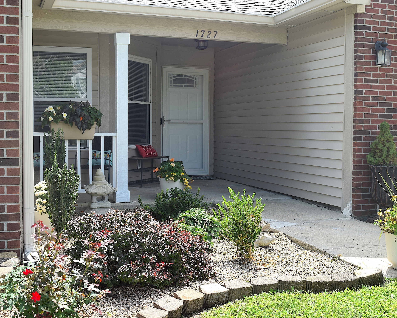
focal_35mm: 48
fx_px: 564
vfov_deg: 31.5
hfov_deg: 38.8
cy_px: 157
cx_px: 203
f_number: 8
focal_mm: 28
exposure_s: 1/250
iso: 200
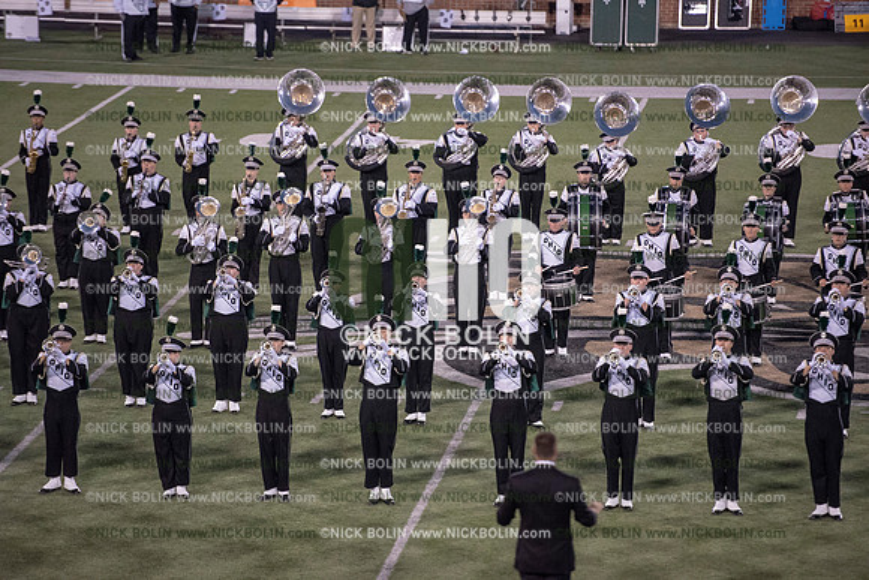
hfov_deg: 10.3
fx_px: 4829
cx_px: 434
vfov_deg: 6.9
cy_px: 290
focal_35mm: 200
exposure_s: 1/1250
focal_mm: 200
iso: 5000
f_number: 3.2
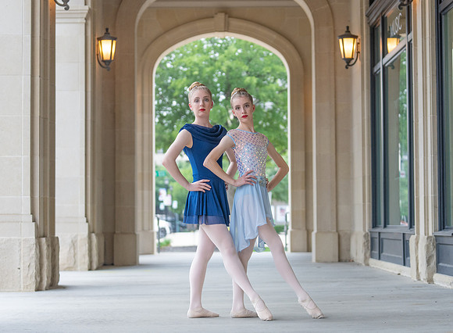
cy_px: 168
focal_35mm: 80
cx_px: 222
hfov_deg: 24.5
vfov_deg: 18.1
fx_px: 1042
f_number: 2.8
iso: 800
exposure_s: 1/320
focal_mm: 70
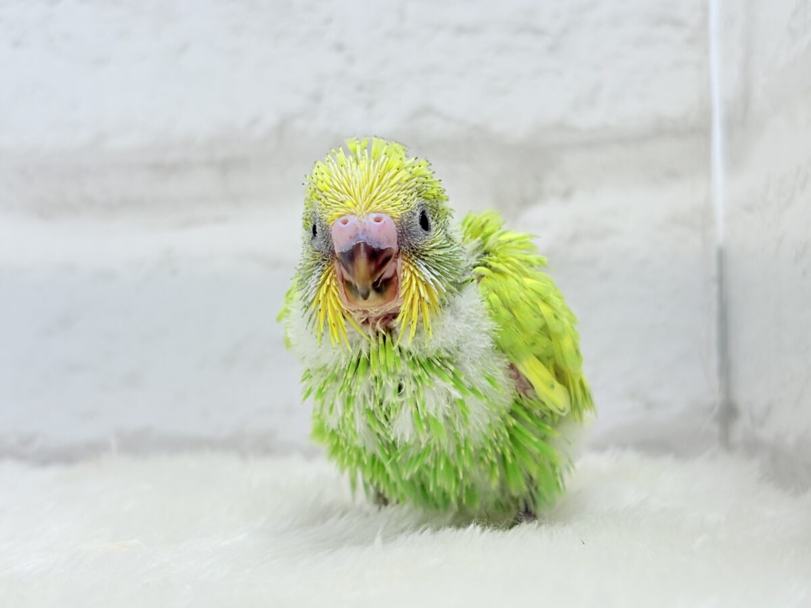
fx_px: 1218
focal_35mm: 52
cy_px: 304
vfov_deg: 28.0
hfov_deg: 36.8
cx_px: 406
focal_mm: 5.96
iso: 80
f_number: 1.6
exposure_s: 1/100
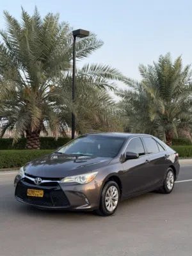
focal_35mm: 48
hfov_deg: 30.3
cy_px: 128
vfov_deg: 39.7
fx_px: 355
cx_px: 96
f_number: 1.78
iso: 64
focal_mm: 6.76
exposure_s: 1/306
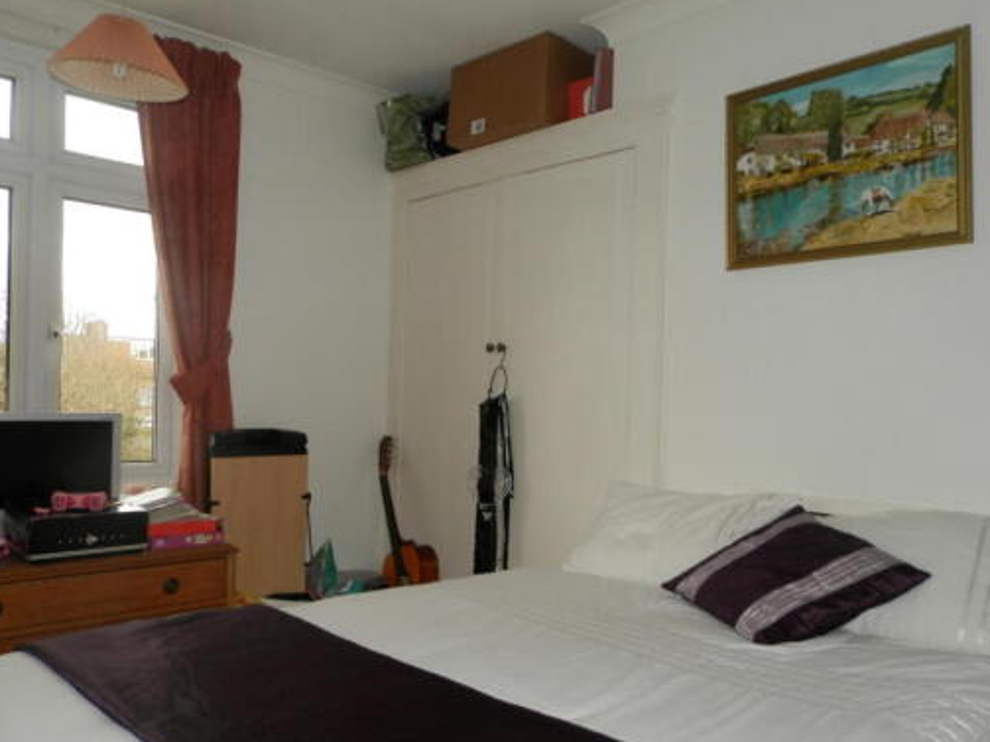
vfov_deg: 48.1
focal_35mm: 29
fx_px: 829
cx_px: 489
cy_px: 406
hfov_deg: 61.7
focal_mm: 4.5
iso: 100
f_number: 3.1
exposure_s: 1/30
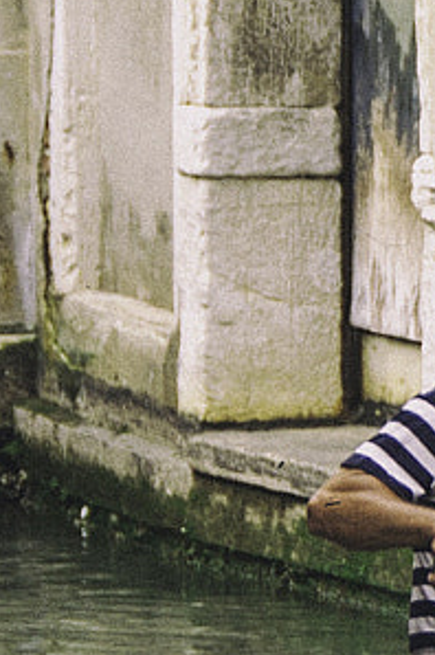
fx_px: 15381
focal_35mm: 847
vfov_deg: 2.4
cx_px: 687
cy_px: 180
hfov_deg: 1.6
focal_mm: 105
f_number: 5.6
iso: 200
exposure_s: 1/100
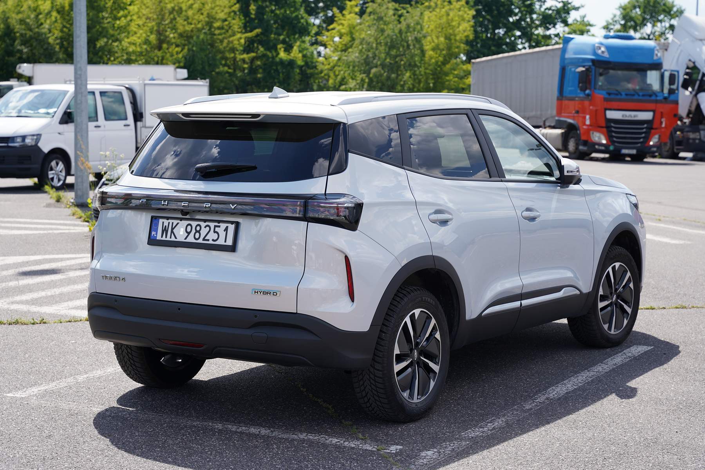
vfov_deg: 19.5
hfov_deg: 28.8
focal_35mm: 70
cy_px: 235
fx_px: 1371
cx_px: 352
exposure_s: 1/320
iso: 100
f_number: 5.6
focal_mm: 70
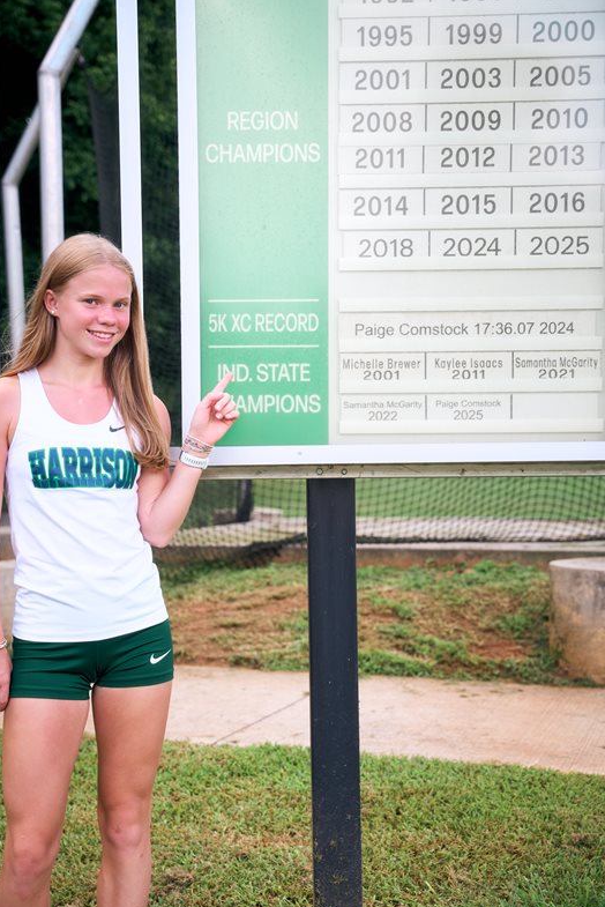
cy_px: 481
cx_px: 268
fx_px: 1405
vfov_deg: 35.7
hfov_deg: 24.3
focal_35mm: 56
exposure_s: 1/1600
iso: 400
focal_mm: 48.7
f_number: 3.5
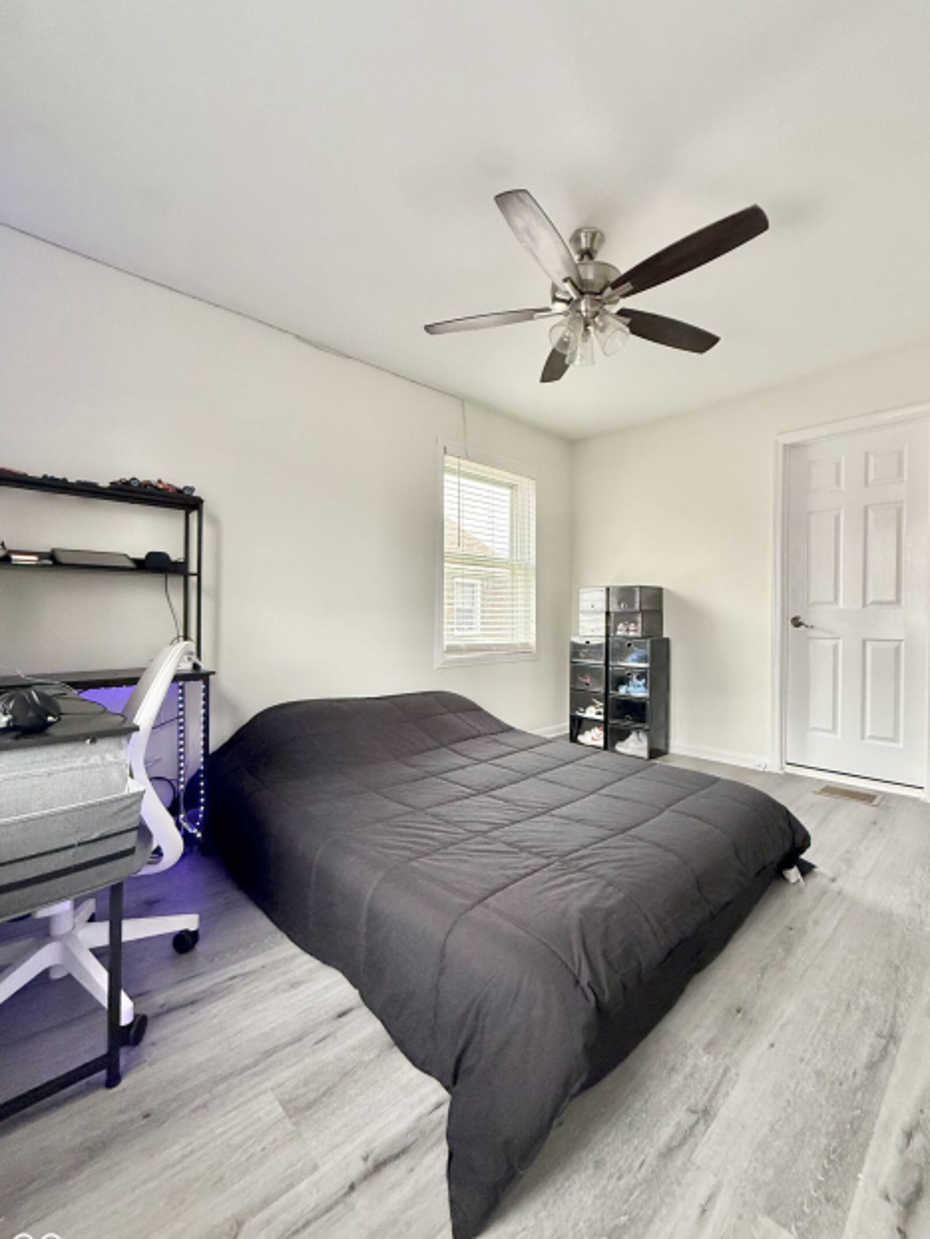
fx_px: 537
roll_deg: -0.9
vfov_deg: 98.2
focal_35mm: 15
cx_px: 484
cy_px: 620
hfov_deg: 81.7
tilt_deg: +0.5
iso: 250
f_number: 2.2
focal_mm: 2.22
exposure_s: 1/99
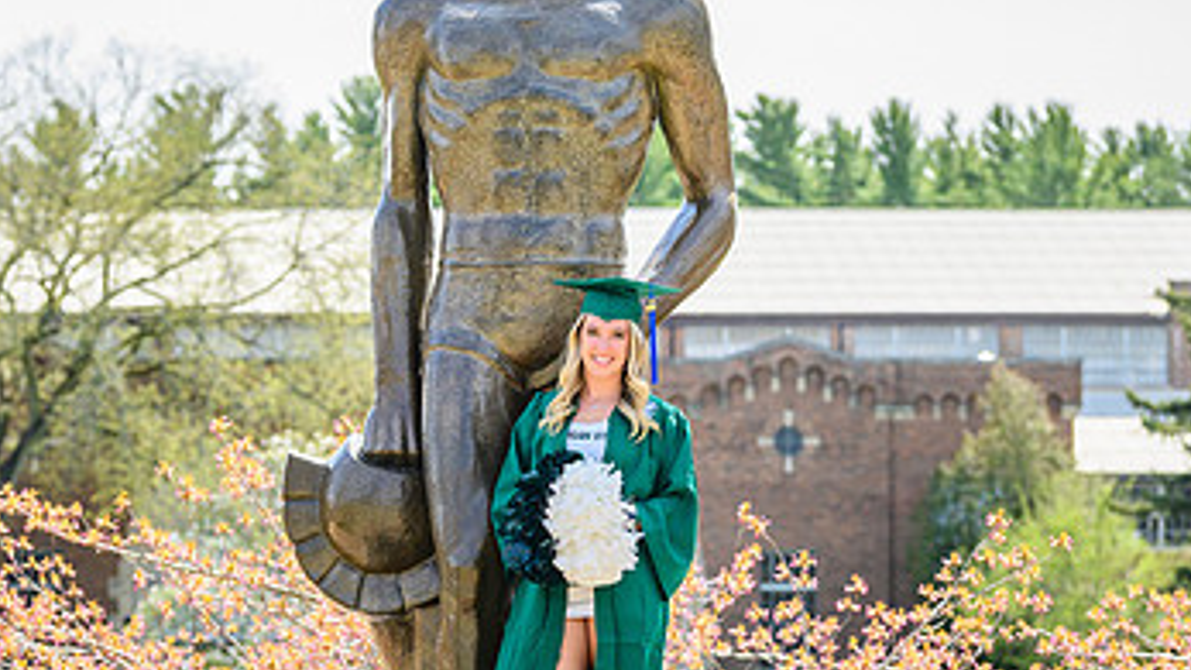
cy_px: 369
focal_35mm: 161
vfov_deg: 7.5
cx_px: 585
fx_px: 5083
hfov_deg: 13.4
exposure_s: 1/2000
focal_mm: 86
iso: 400
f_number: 4
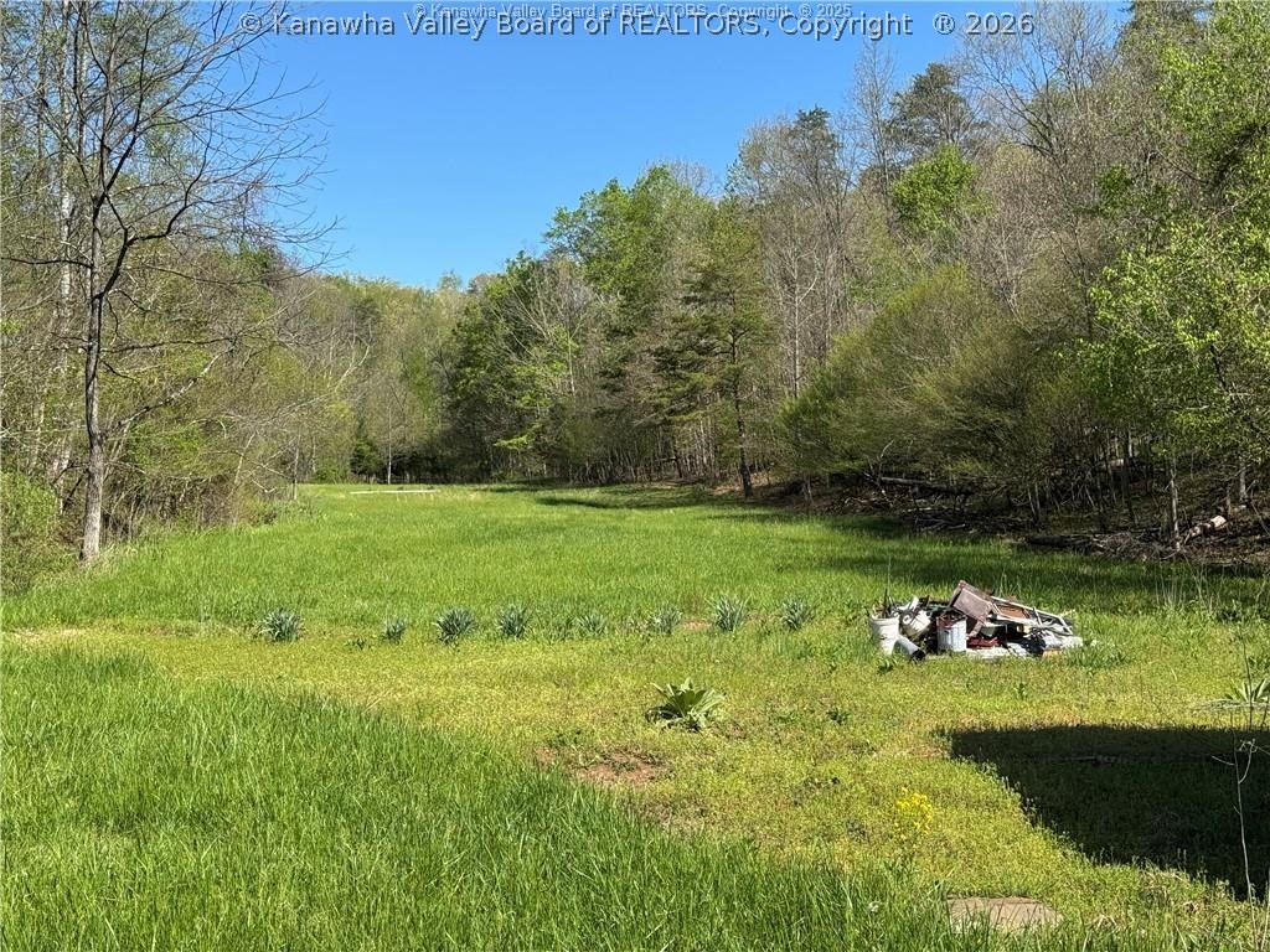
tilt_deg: +0.0
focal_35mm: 48
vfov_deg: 30.3
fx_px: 1761
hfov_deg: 39.7
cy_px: 476
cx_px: 635
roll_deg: -0.8
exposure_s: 1/2611
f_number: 1.78
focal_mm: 6.76
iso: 64
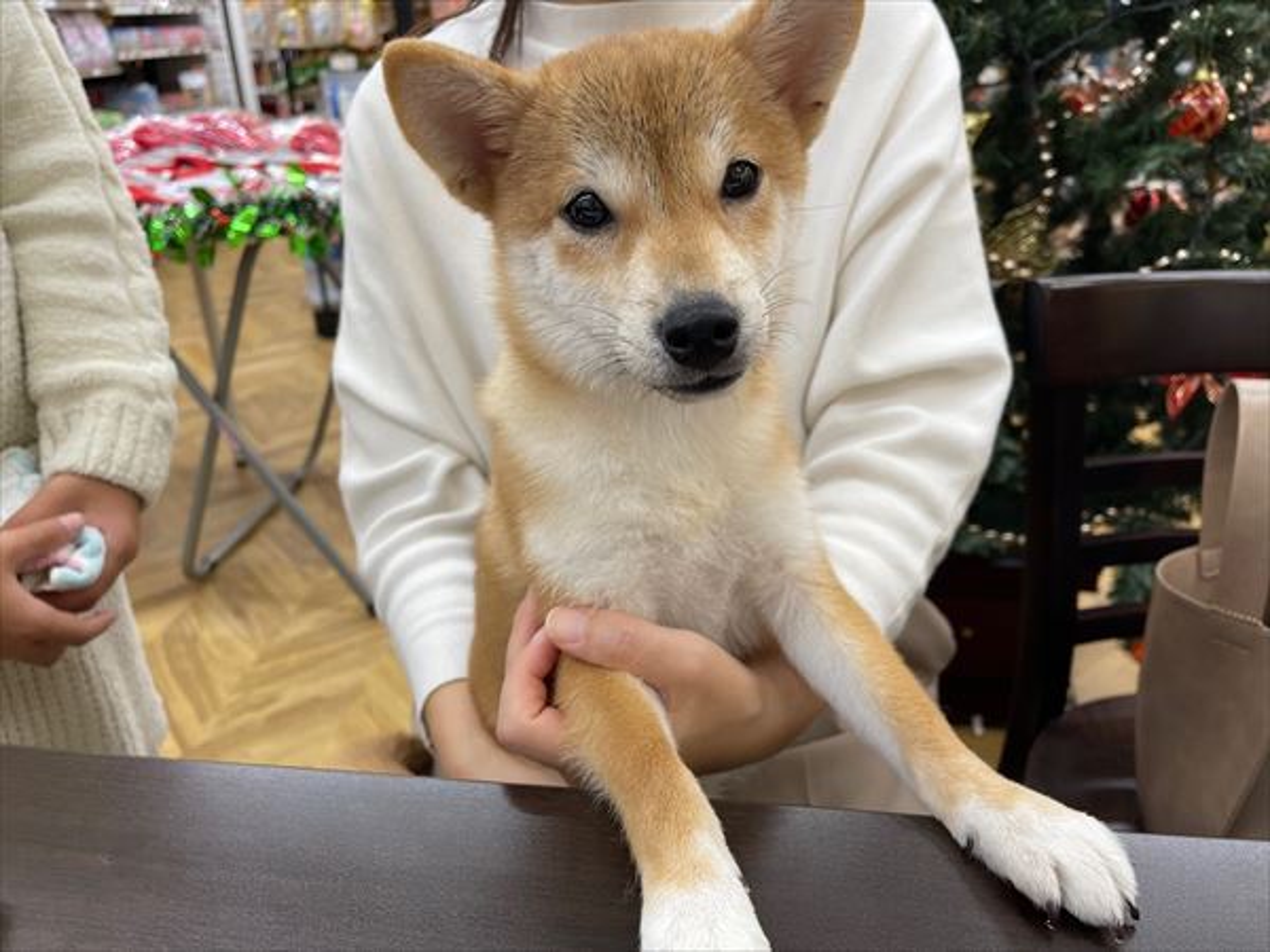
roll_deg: +1.3
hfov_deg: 67.3
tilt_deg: -25.1
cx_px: 635
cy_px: 476
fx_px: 954
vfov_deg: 53.1
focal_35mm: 26
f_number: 1.6
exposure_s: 1/120
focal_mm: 5.1
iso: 125
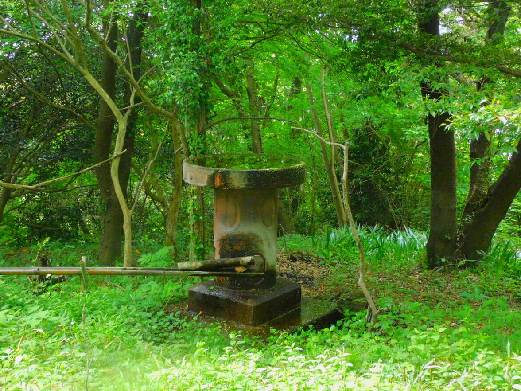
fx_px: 768
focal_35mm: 51
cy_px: 197
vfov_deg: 28.6
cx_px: 256
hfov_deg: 37.5
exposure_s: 1/160
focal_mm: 9
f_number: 4
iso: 800
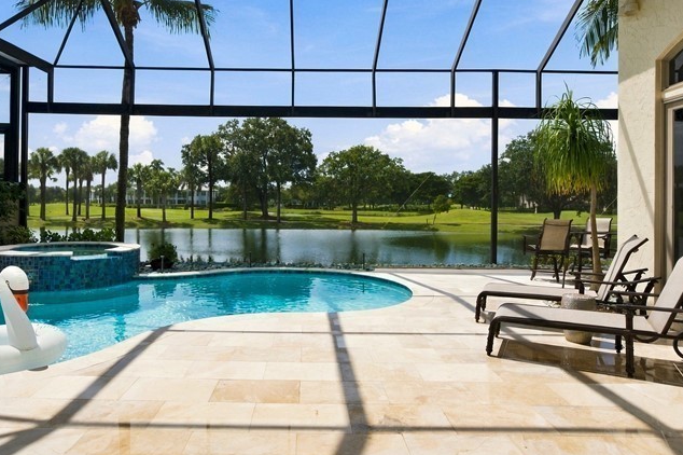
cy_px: 200
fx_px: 455
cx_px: 302
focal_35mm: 24
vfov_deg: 53.0
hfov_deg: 73.5
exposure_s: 1/500
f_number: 11
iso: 200
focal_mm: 14
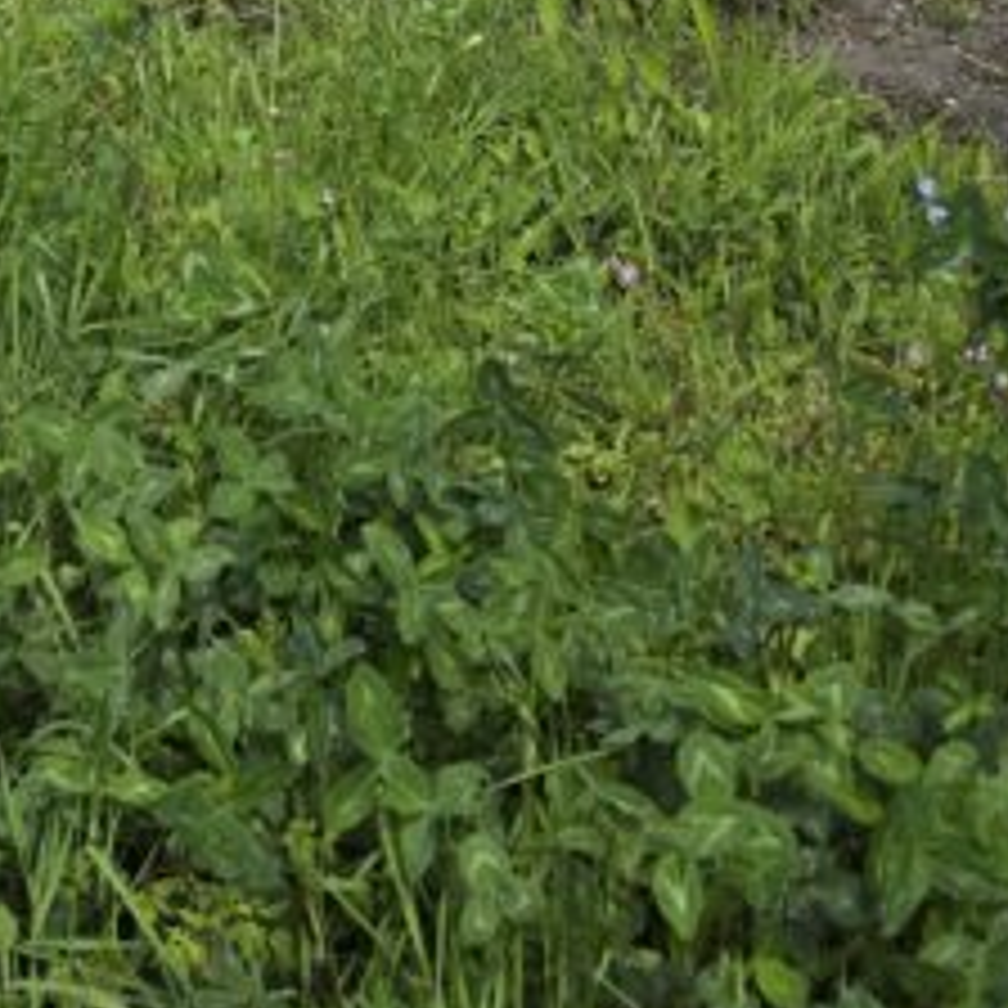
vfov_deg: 17.3
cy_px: -392
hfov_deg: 17.2
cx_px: -410
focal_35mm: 93
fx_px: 3064
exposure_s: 1/617
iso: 12
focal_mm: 6.3
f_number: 1.7
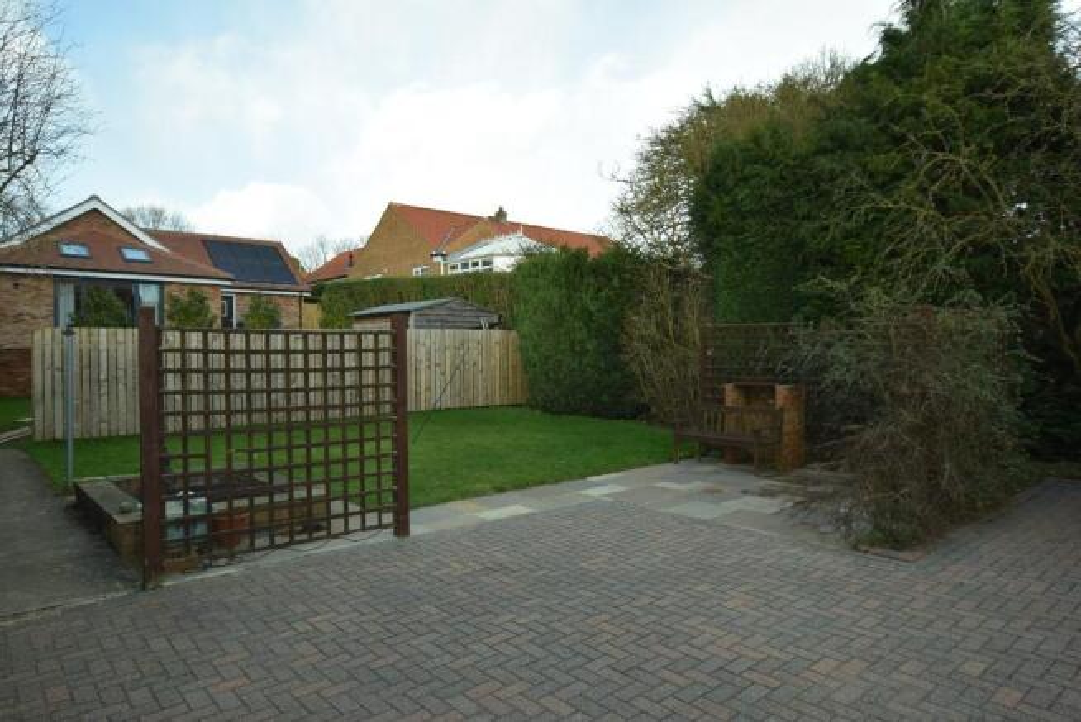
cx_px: 540
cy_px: 361
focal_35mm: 22
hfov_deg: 77.3
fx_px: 676
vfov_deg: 56.2
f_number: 5.6
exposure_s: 1/125
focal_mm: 15
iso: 100
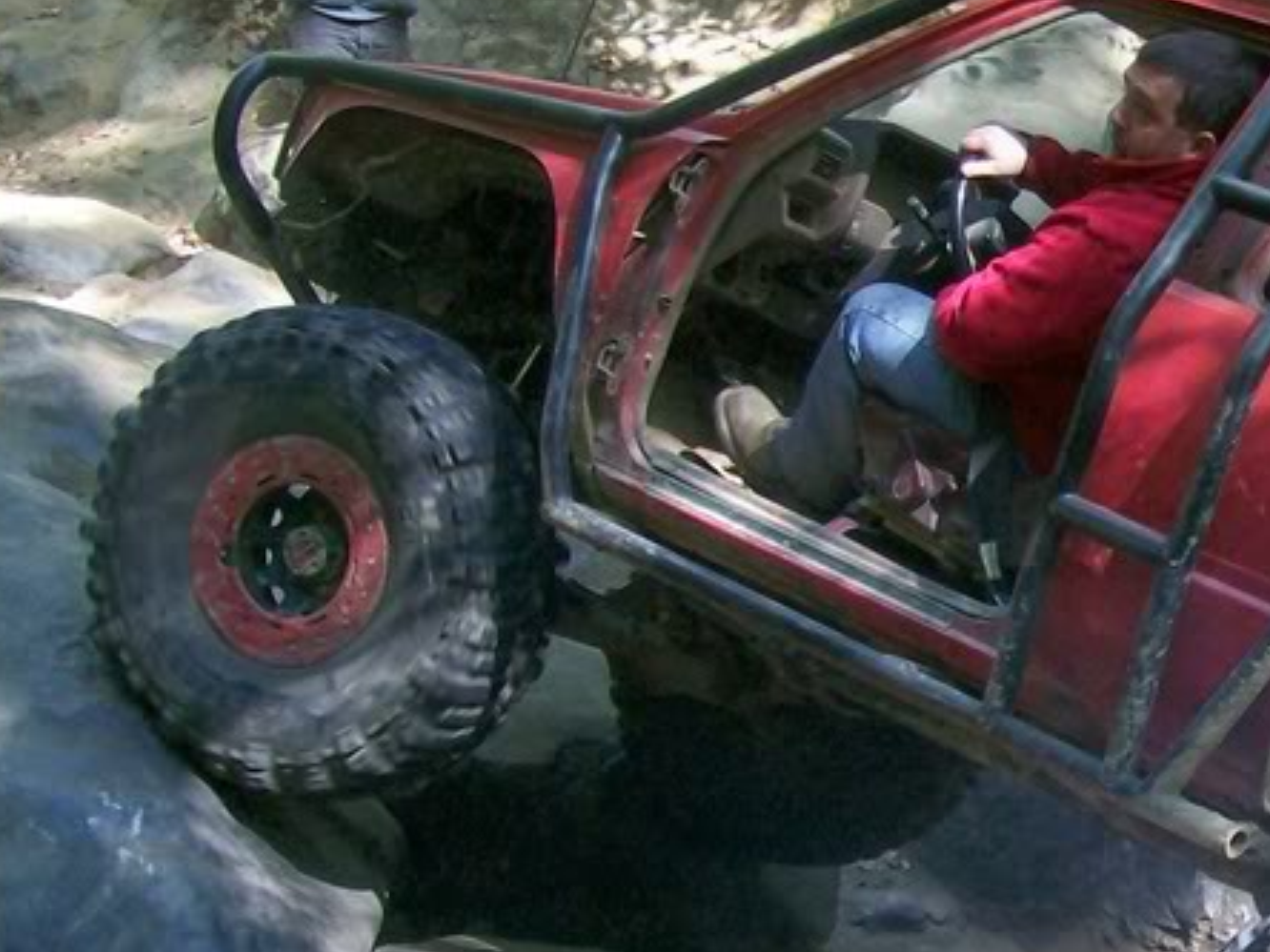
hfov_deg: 22.5
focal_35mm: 83
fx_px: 3045
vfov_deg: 17.7
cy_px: 658
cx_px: 1333
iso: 80
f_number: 2.7
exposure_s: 1/73.1
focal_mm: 6
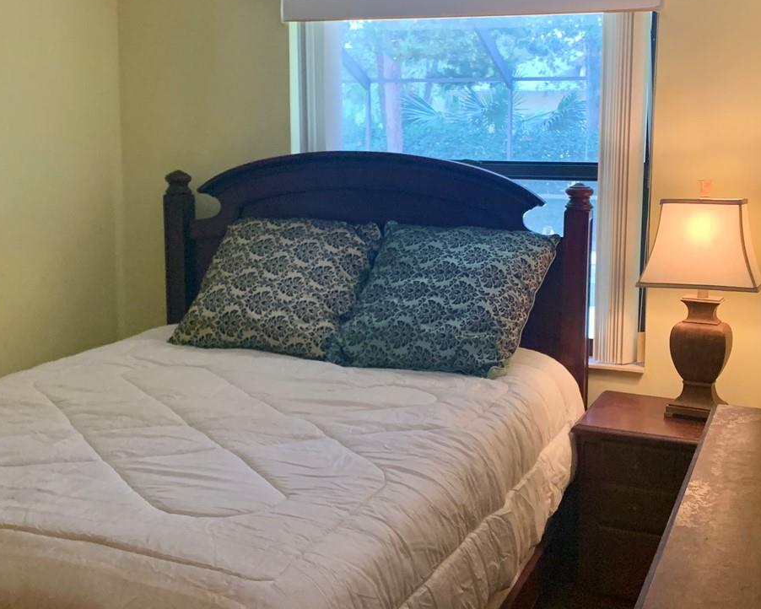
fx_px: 1014
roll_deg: -0.2
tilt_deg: -7.4
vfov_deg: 33.4
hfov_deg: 41.0
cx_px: 454
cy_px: 278
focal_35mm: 45
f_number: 1.8
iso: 320
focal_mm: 4.25
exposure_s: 1/60
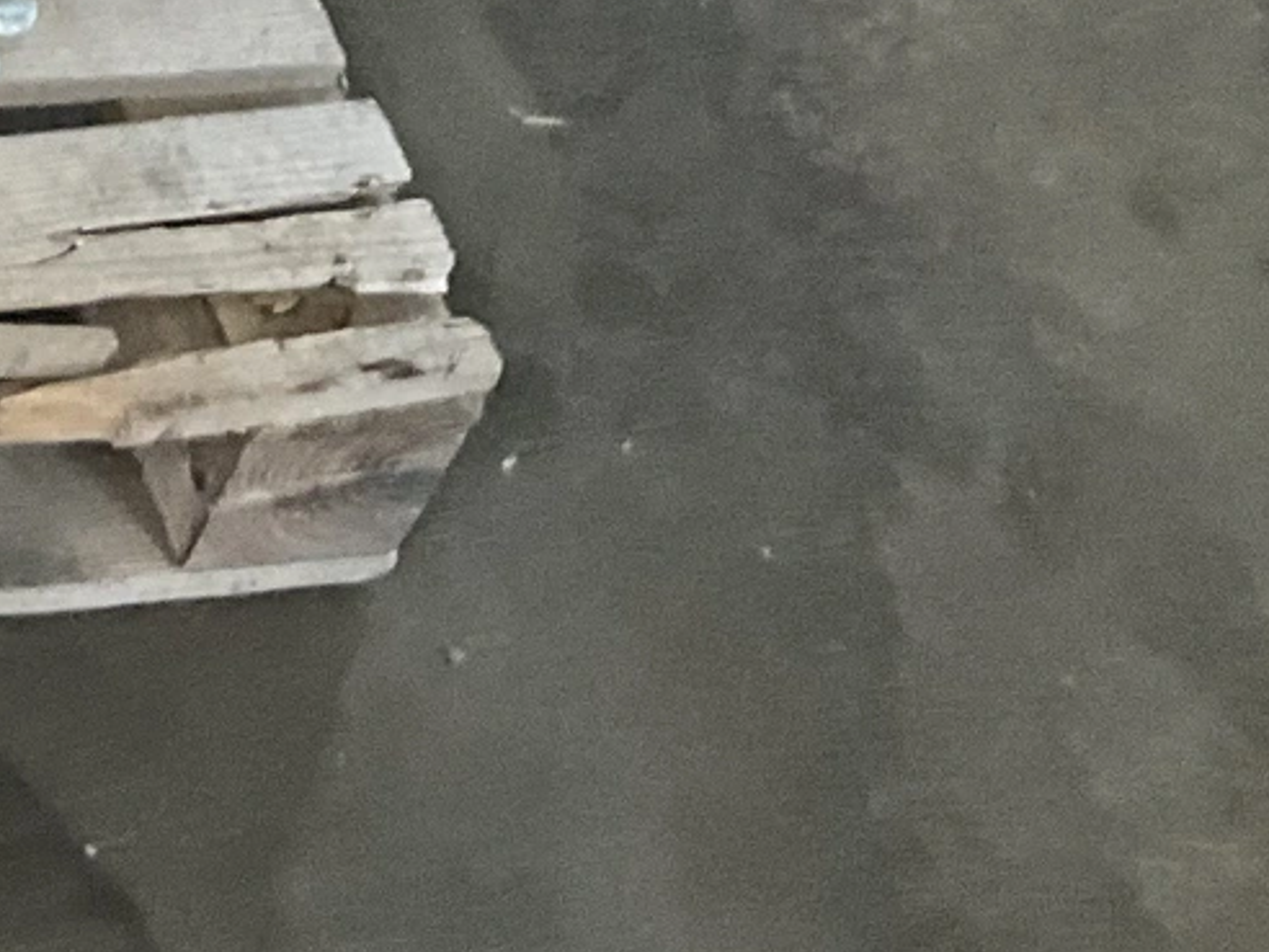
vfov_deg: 11.4
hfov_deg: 14.3
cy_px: -885
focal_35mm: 118
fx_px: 4326
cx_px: -1181
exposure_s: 1/60
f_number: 1.8
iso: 160
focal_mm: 3
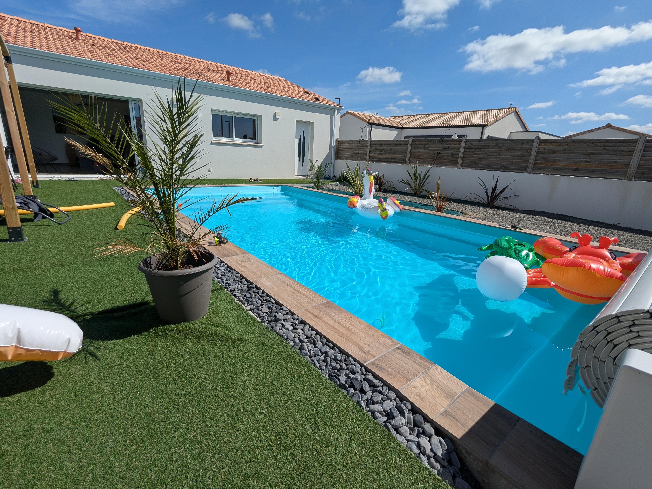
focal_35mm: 16
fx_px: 301
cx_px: 326
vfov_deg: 78.1
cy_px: 244
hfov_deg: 94.5
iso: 44
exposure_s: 1/2445
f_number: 2.2
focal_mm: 2.35
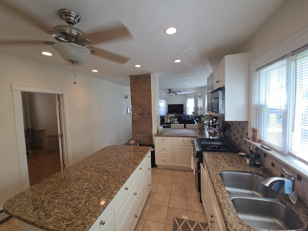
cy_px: 116
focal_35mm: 13
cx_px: 154
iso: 50
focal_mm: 2.2
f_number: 2.2
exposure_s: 1/60
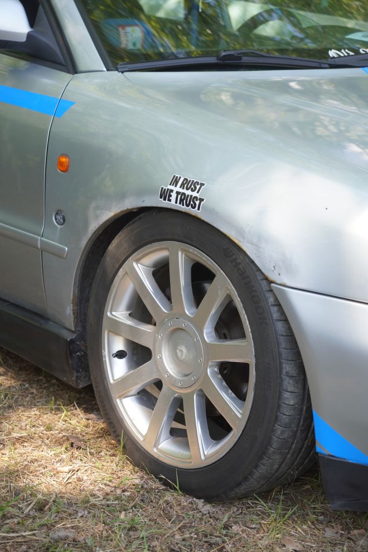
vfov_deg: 27.0
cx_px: 184
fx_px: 1150
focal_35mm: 75
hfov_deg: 18.2
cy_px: 276
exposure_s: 1/200
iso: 100
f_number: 3.2
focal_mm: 50
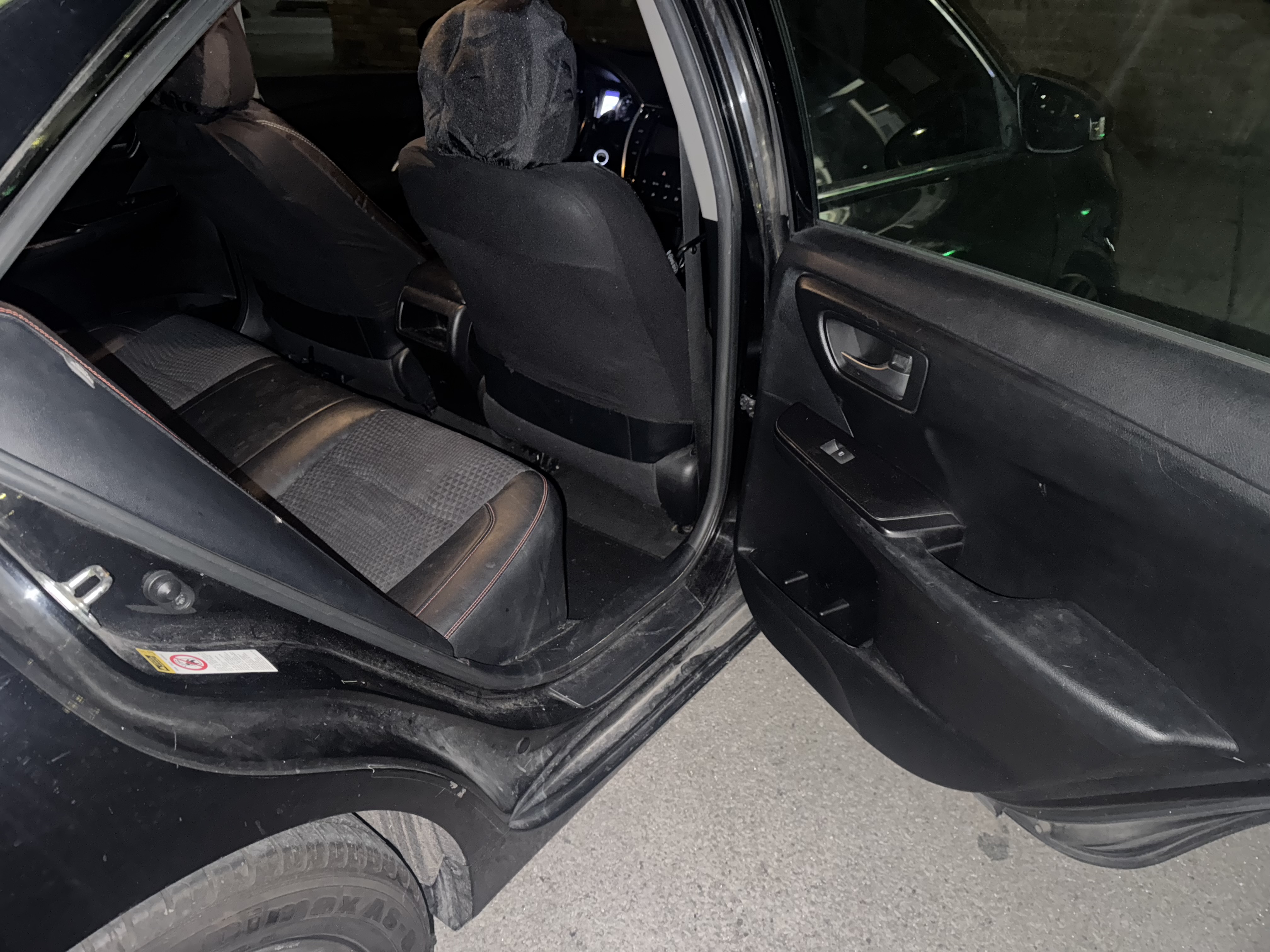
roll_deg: +0.5
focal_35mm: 24
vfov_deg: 56.8
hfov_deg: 71.6
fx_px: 881
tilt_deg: -32.0
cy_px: 476
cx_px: 635
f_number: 1.78
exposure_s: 1/4
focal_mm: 6.76
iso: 500
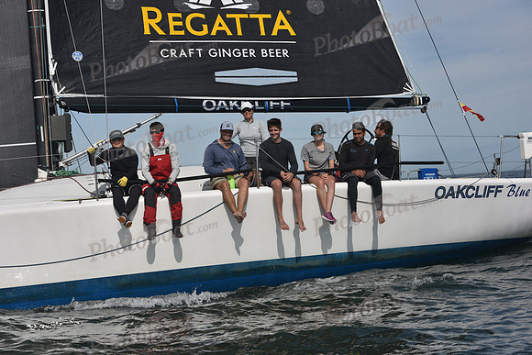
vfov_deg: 19.5
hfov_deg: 28.8
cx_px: 266
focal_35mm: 70
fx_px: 1035
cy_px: 178
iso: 250
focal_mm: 70
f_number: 8
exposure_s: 1/800
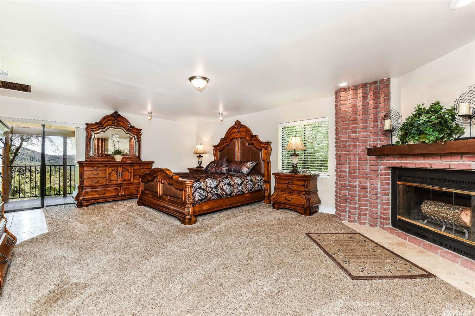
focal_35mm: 15
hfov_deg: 100.4
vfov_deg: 77.3
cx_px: 238
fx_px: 198
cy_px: 158
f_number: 7.1
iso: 400
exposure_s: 1/320
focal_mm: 15
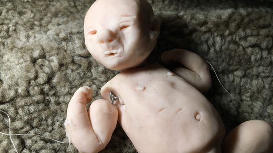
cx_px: 137
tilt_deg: -53.8
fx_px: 232
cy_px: 77
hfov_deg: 61.0
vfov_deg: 36.7
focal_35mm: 32
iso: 125
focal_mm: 4.15
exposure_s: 1/33
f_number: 2.2
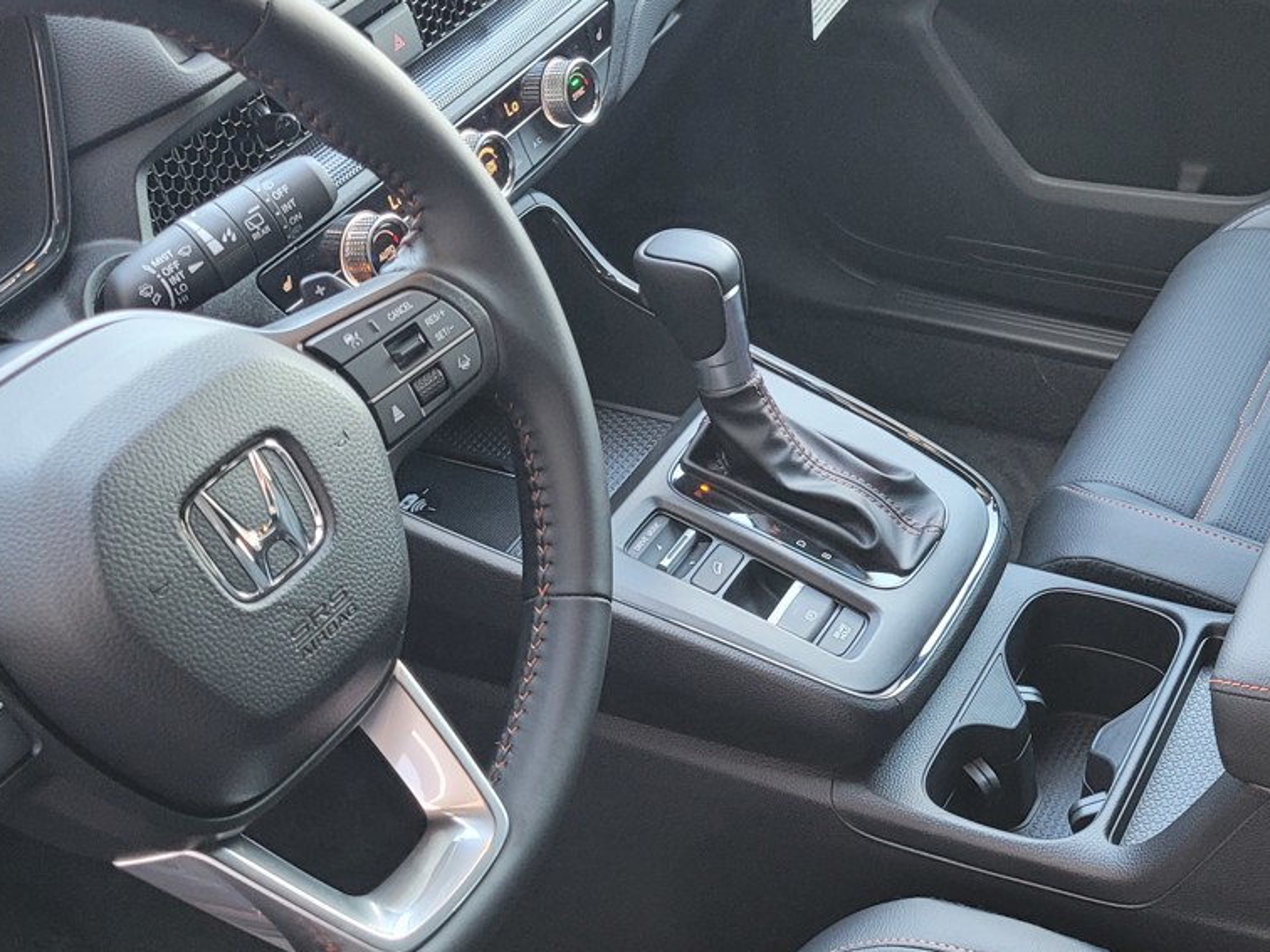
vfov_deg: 26.5
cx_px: 801
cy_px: 522
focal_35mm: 55
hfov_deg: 34.7
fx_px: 2018
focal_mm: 5.4
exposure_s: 1/60
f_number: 1.8
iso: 160
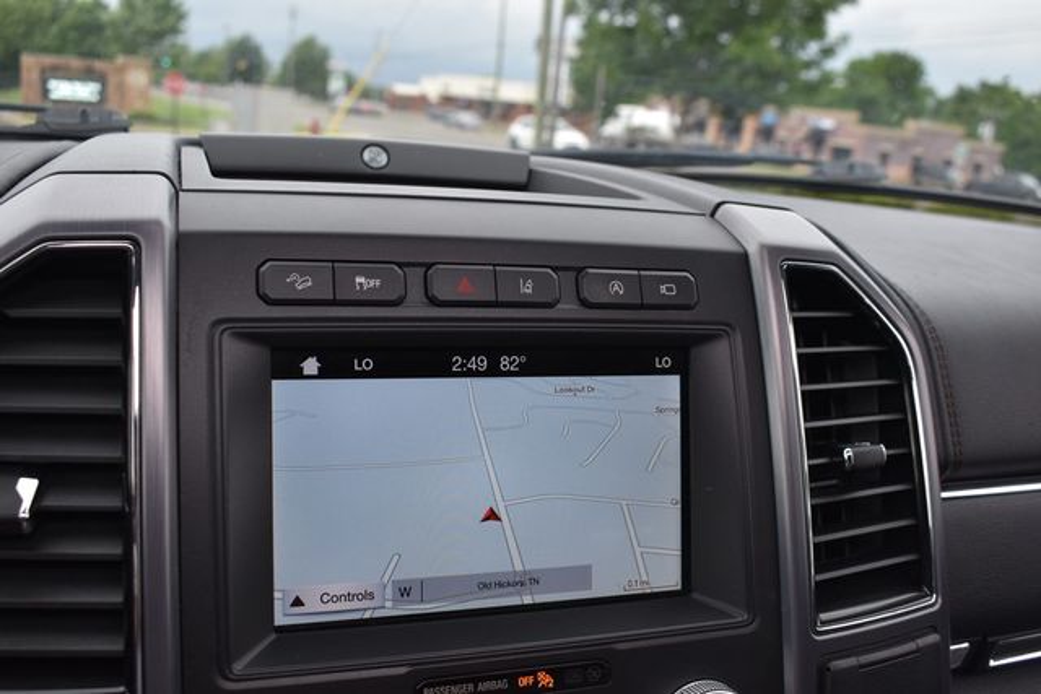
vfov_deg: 36.9
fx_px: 1041
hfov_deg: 53.1
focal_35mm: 36
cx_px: 520
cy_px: 347
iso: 320
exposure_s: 1/250
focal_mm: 24
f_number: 5.6
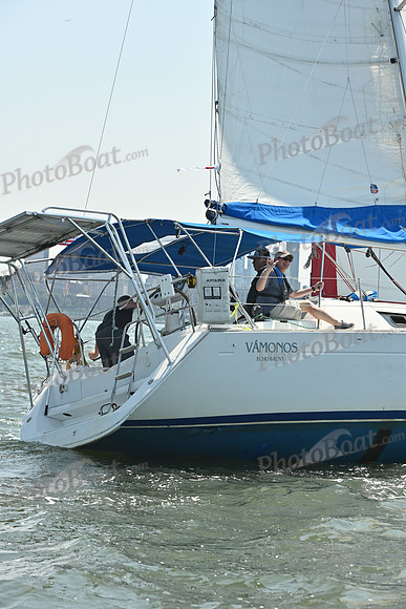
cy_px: 304
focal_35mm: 102
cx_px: 203
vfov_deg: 20.0
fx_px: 1724
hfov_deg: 13.4
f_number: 8
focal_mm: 102
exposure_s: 1/1250
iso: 320
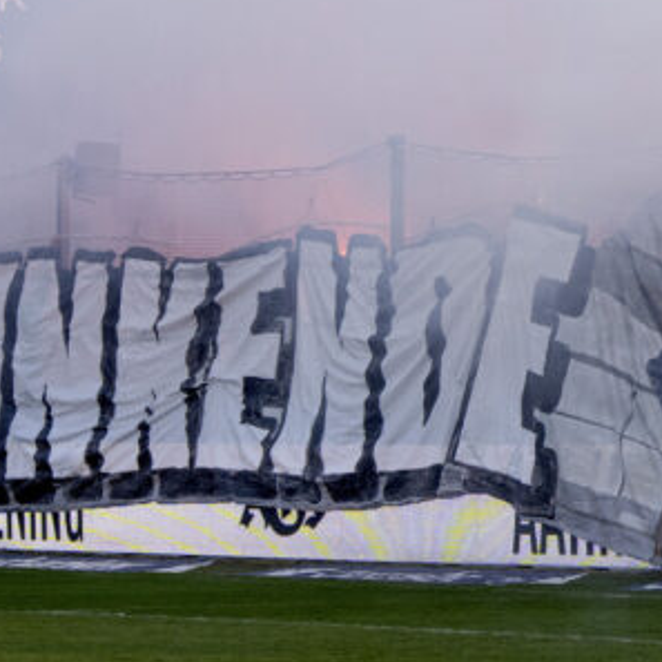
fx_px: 6080
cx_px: 934
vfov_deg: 6.2
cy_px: 211
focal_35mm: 281
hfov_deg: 6.2
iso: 1000
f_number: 4.5
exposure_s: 1/800
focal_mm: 96
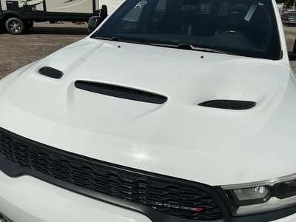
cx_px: 148
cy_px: 111
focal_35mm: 28
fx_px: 239
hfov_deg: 63.4
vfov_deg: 49.7
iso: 25
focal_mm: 3
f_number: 1.8
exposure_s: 1/8621
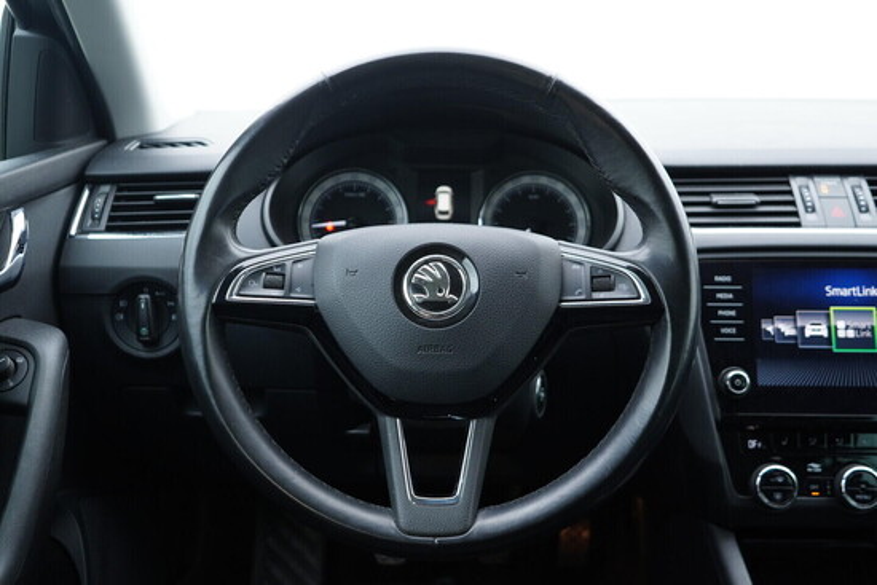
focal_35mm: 36
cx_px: 438
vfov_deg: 36.9
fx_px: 877
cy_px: 292
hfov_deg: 53.1
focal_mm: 24
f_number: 2.8
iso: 320
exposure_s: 1/40
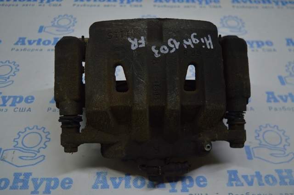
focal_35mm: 39
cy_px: 98
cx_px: 147
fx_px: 318
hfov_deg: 49.6
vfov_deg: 34.1
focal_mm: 26
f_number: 4
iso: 400
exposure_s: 1/200
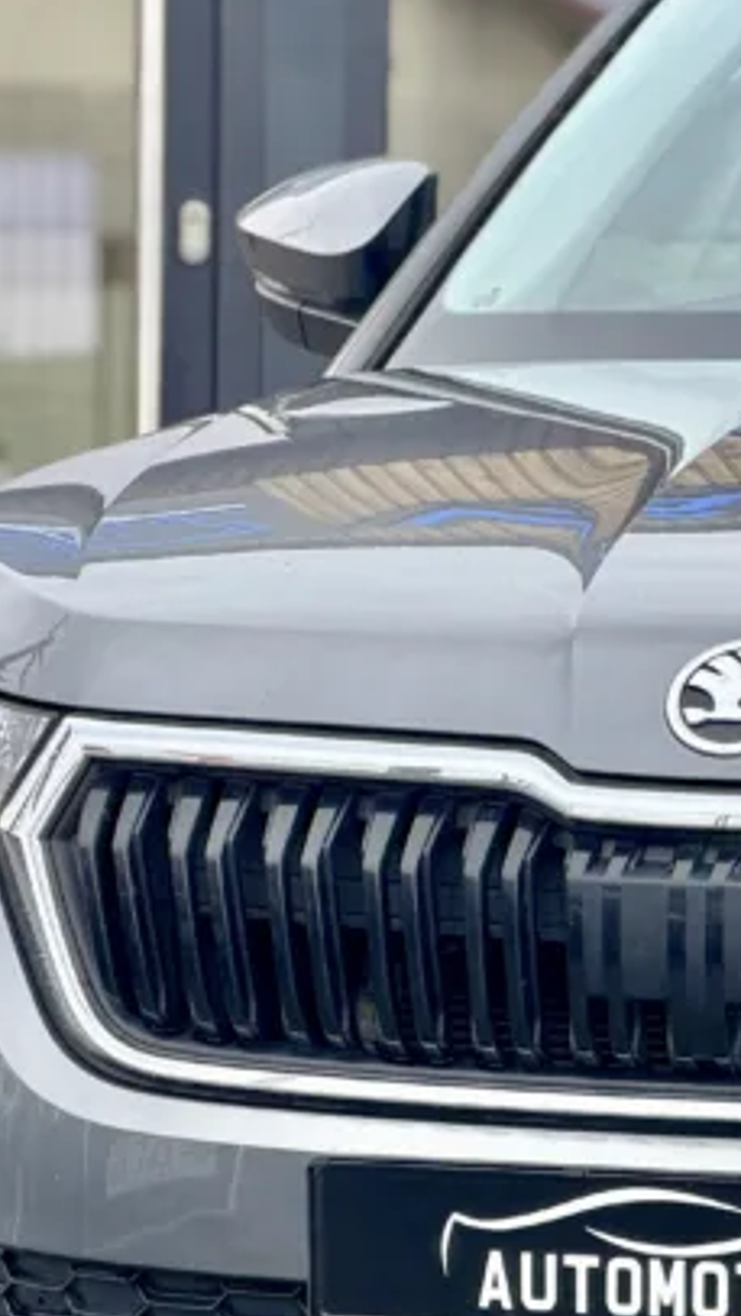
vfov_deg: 7.9
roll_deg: -1.1
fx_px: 9569
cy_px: 860
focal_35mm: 274
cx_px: 1294
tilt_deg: -4.0
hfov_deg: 4.4
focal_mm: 16.89
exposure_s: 1/303
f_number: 2.8
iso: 50
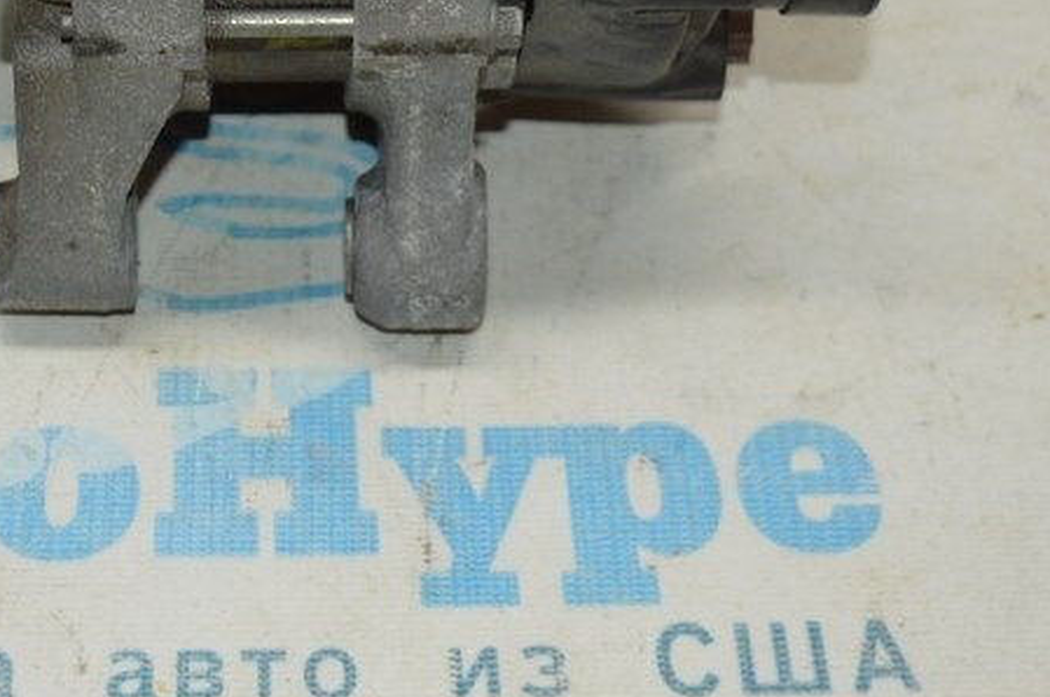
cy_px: -15
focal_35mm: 89
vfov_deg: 15.0
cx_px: 234
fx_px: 2592
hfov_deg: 22.6
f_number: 4
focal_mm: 26
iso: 400
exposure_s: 1/100
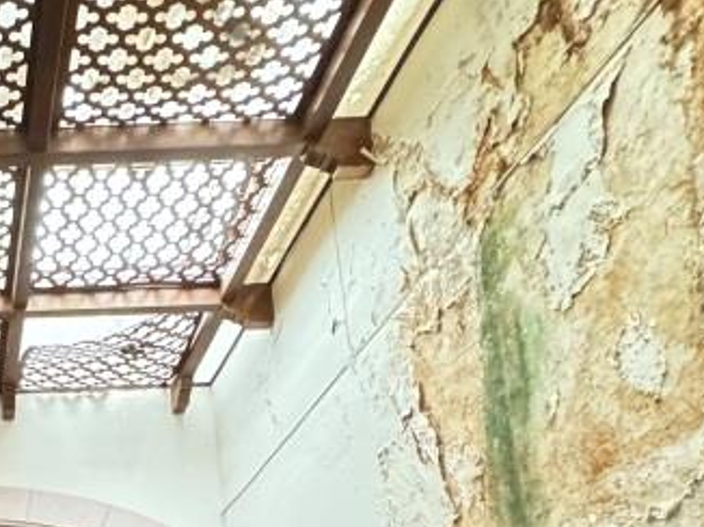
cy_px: 689
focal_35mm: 44
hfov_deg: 36.7
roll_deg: +1.8
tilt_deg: +9.5
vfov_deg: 27.3
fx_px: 894
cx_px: -60
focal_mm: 2.22
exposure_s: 1/31
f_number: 2.2
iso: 1600
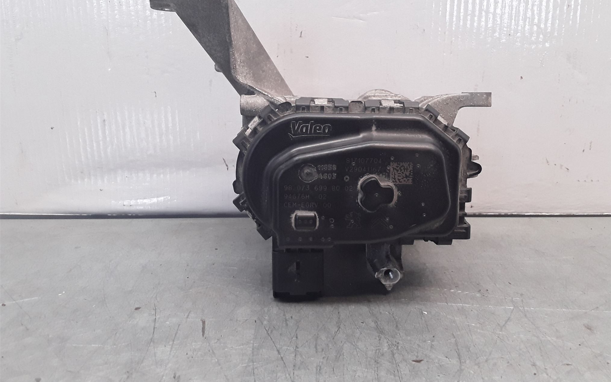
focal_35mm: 30
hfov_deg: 62.9
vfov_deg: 41.7
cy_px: 158
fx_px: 500
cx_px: 309
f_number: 1.9
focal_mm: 2.91
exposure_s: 1/100
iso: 100
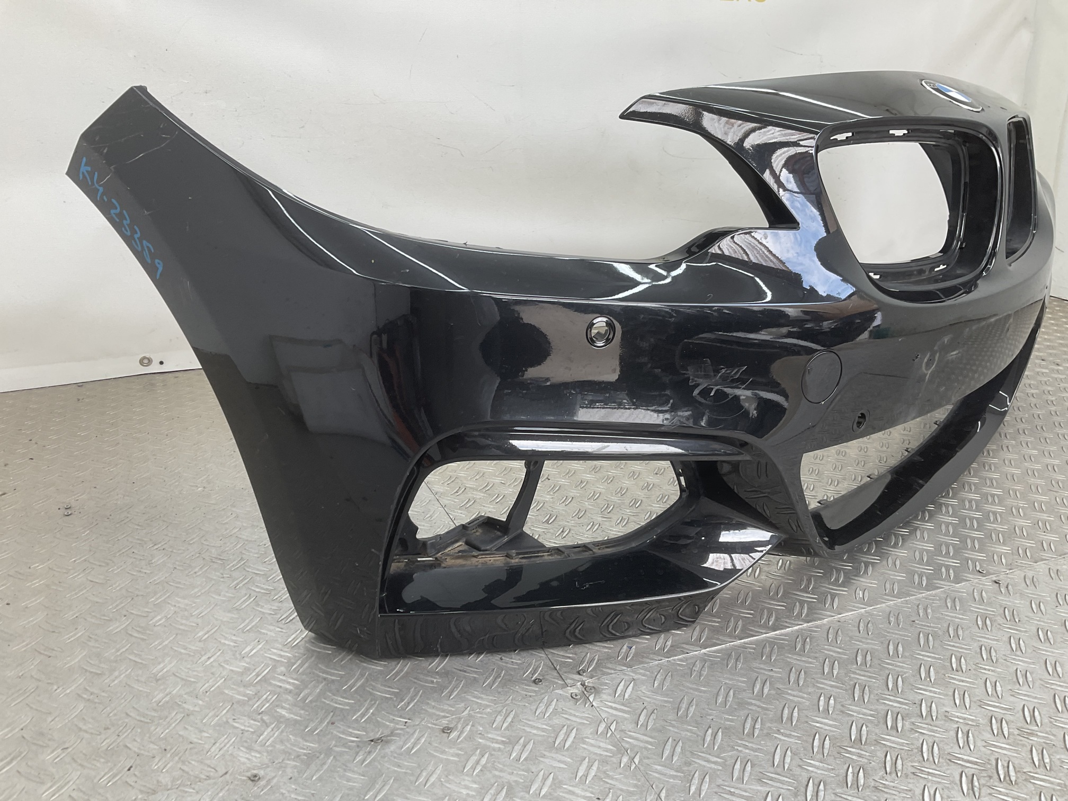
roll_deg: -3.7
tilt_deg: -21.2
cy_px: 400
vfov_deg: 48.2
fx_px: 895
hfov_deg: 61.7
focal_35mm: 29
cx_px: 534
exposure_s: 1/100
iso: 20
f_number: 1.8
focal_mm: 3
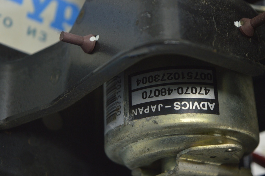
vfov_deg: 18.9
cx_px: 132
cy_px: 88
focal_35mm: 72
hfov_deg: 28.1
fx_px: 530
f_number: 5.6
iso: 400
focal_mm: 48
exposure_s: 1/20
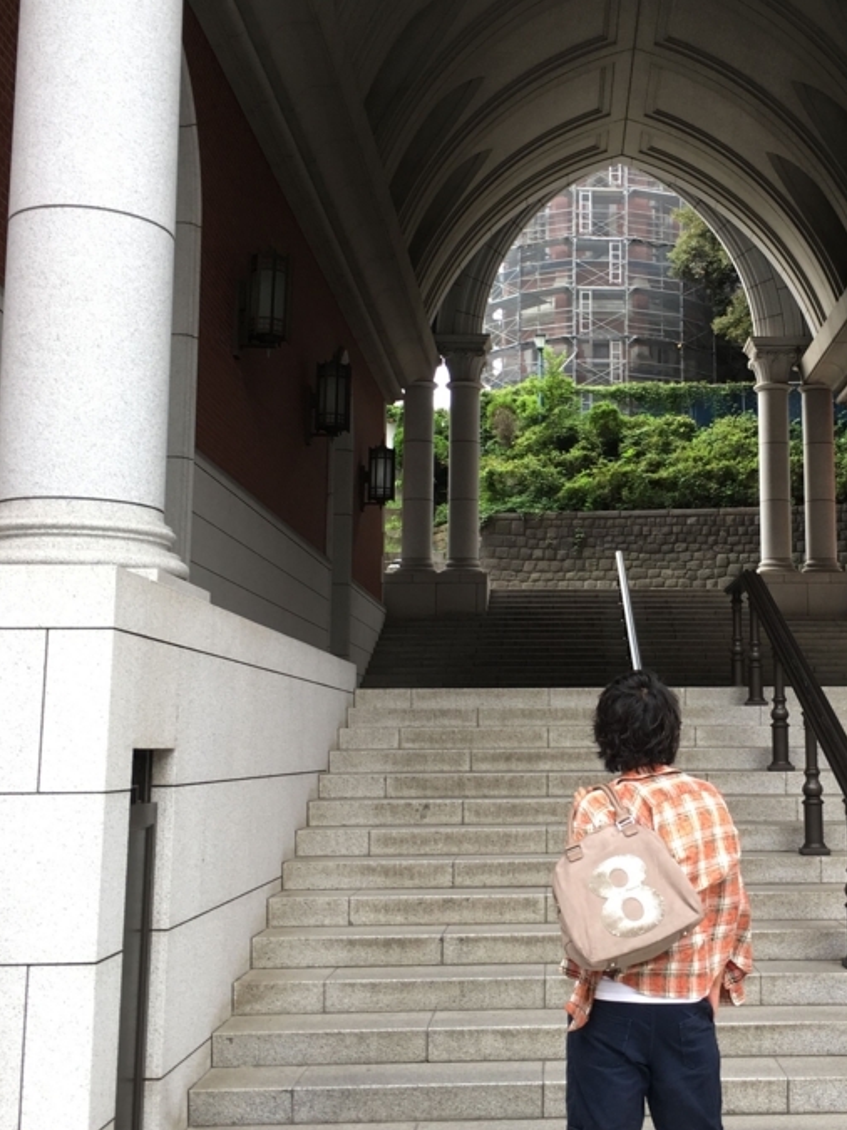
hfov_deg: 32.3
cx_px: 631
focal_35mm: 44
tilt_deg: +9.2
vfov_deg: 42.9
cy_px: 532
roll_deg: +0.5
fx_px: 1436
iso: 25
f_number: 2.2
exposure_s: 1/60
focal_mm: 4.15
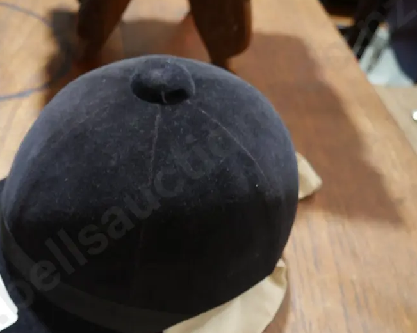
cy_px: 198
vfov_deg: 34.8
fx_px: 531
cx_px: 147
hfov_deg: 42.4
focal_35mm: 43
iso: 640
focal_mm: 14
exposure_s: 1/60
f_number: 3.5
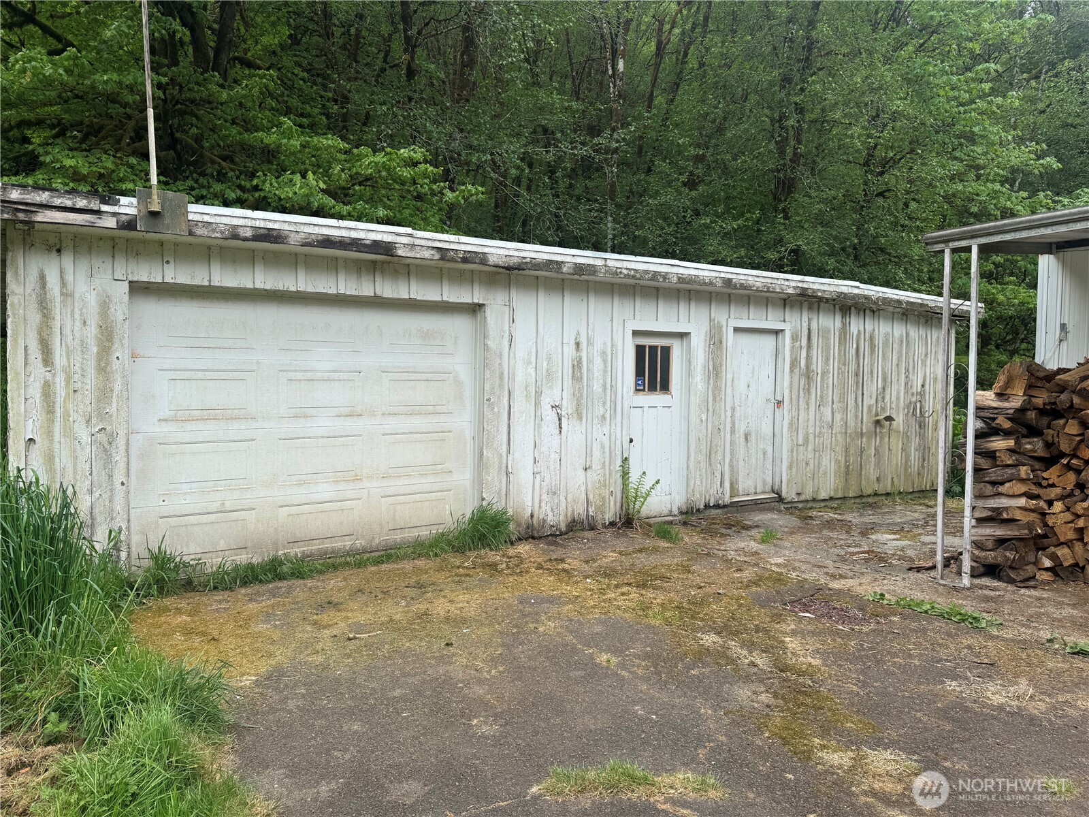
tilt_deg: -1.8
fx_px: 755
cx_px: 544
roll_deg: -1.8
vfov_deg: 56.8
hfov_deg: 71.6
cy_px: 408
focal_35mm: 24
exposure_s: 1/1767
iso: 80
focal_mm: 6.76
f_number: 1.78
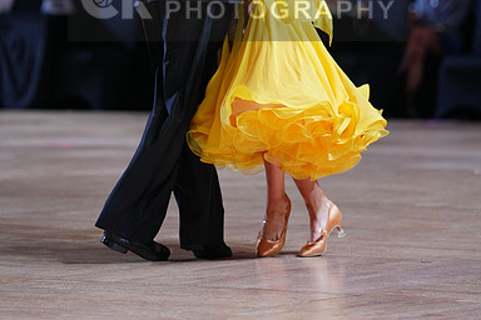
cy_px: 0
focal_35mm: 249
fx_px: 3327
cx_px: 241
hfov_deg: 8.3
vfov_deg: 5.5
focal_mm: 165
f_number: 2.8
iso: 800
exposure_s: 1/500
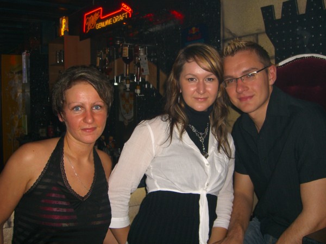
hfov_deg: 49.0
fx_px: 358
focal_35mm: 38
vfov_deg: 37.7
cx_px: 163
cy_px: 122
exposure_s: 1/60
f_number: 2.8
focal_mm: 7.9
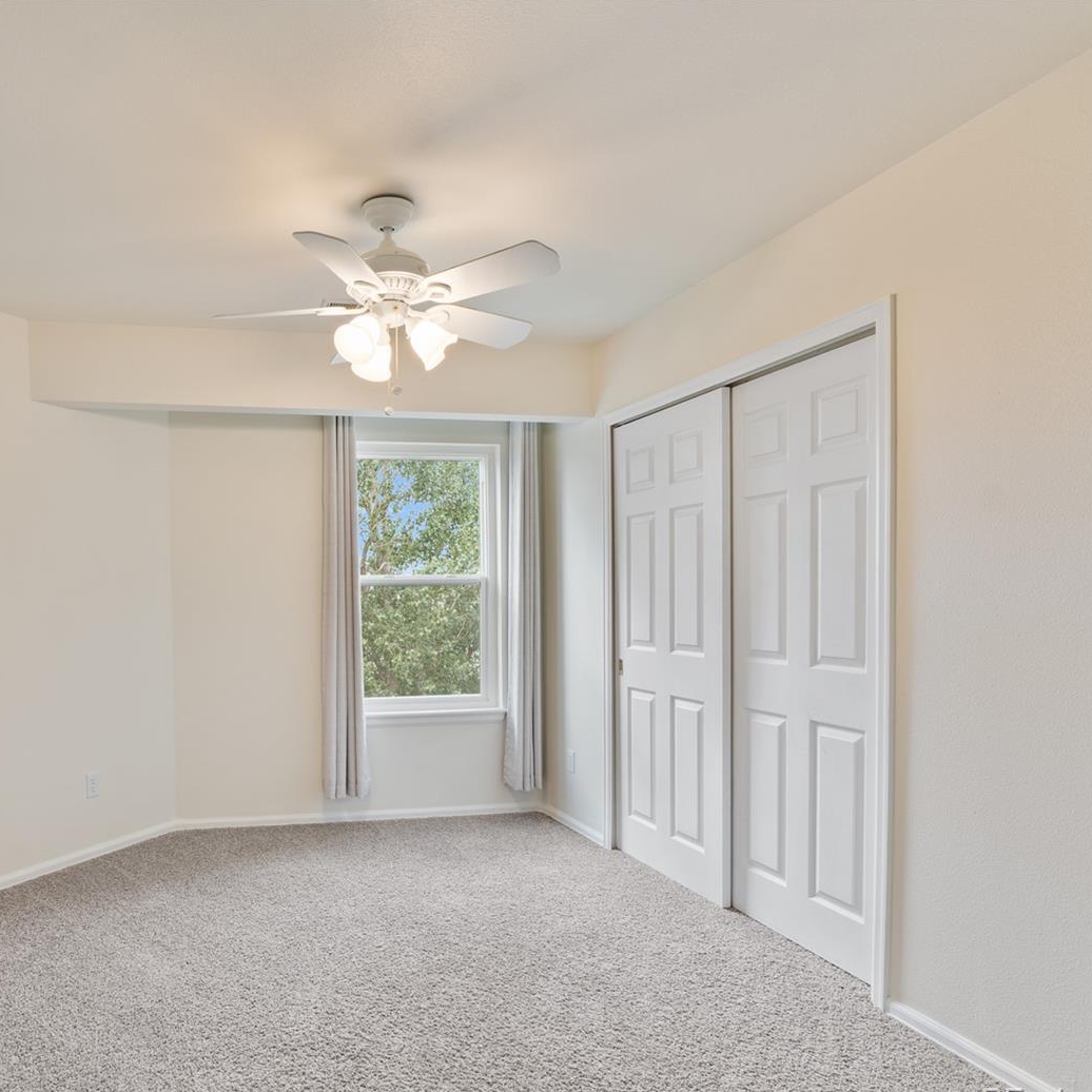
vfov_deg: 71.0
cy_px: 560
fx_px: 766
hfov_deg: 67.6
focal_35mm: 21
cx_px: 310
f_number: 9
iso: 125
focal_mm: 10.9
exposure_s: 1/1.67
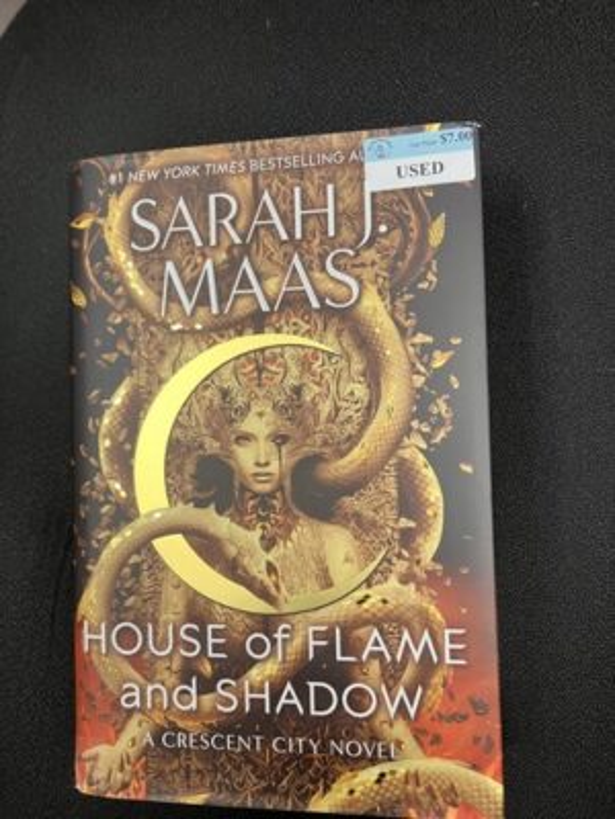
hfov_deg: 49.7
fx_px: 663
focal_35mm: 28
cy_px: 410
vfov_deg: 63.4
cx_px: 308
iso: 125
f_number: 1.8
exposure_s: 1/60
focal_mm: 3.99
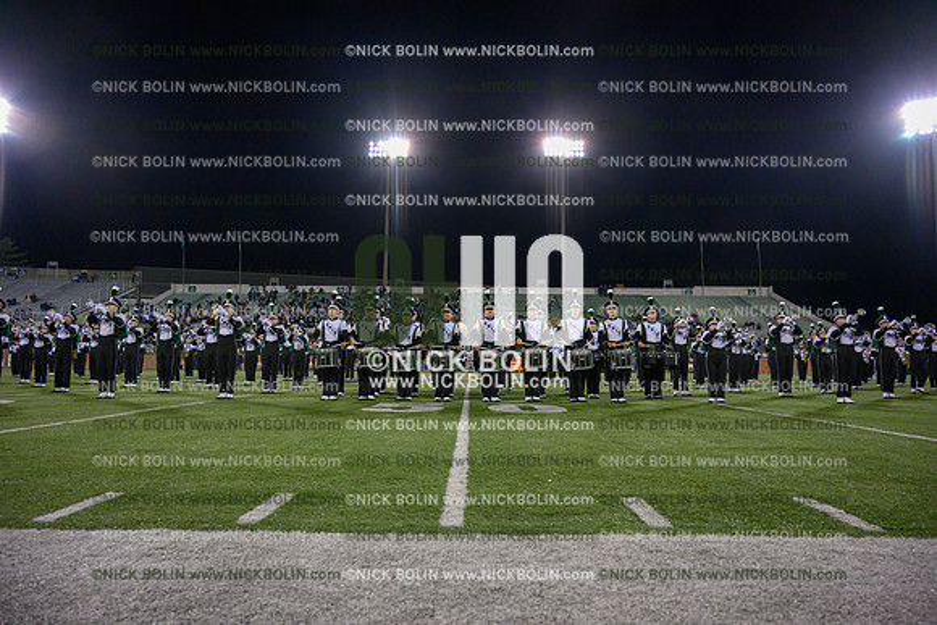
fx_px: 625
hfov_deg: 73.7
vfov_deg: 53.2
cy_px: 312
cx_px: 468
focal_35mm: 24
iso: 5000
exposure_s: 1/1000
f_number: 4
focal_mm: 24
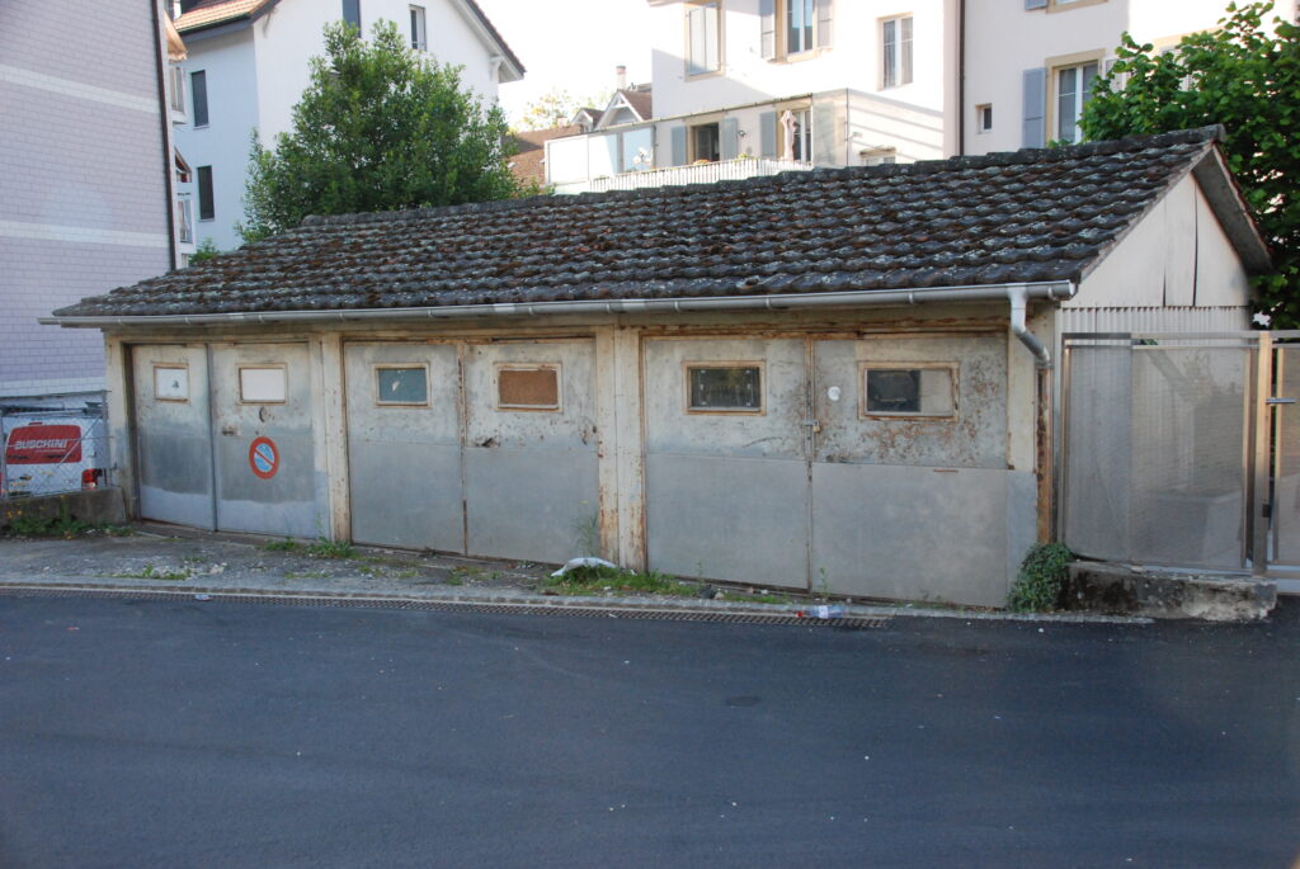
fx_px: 1410
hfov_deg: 49.5
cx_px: 650
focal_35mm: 39
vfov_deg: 34.3
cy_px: 434
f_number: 9
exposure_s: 1/320
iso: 1000
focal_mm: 26
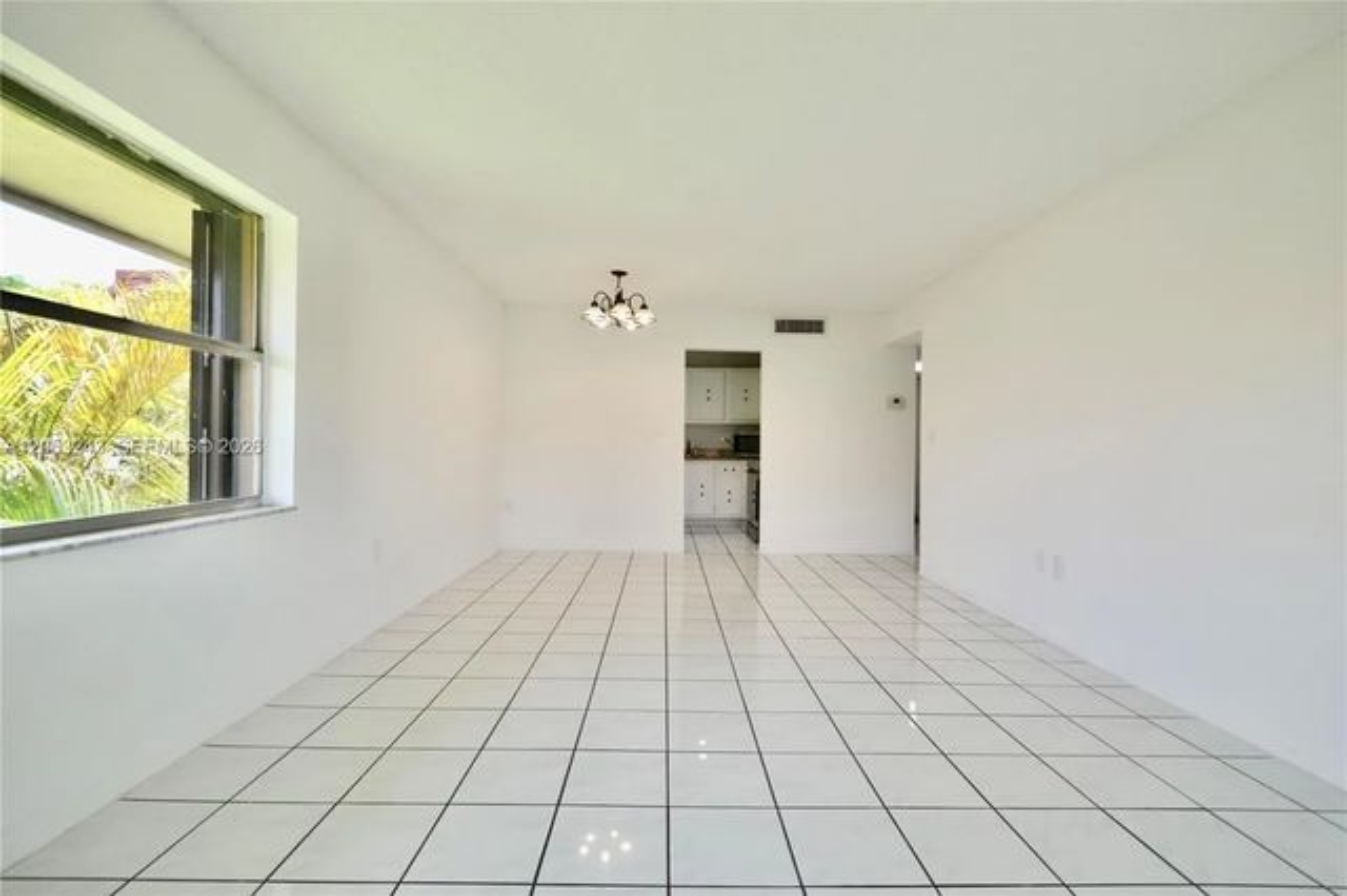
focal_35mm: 15
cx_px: 674
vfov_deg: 77.3
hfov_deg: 100.4
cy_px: 448
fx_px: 561
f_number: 3.5
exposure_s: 1/125
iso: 125
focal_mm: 10
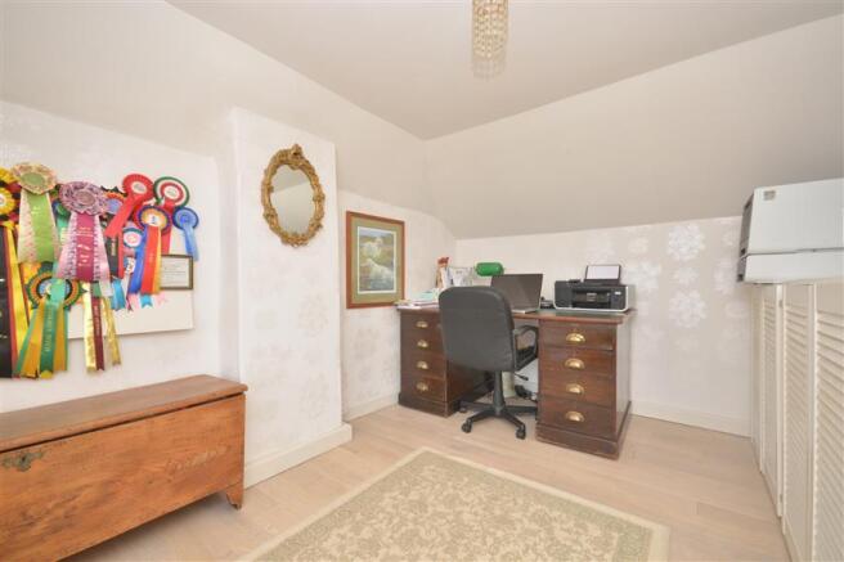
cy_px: 281
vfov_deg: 77.3
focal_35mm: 15
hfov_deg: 100.4
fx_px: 352
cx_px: 422
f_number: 7.1
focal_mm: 10
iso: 500
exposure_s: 1/4
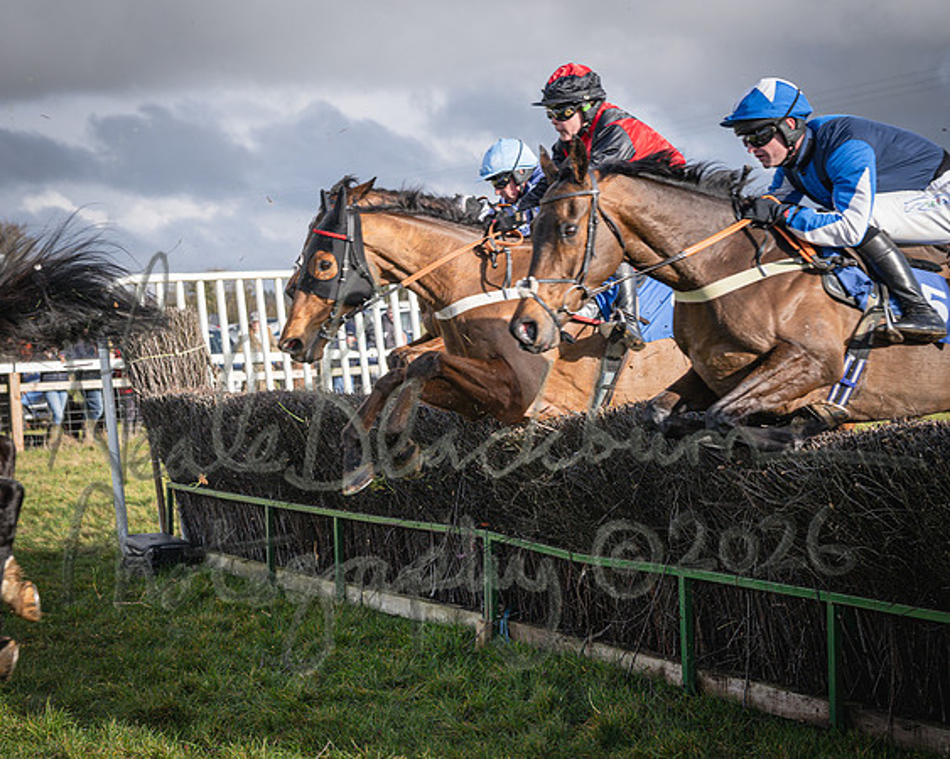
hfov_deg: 22.6
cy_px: 380
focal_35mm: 83
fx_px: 2336
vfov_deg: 18.5
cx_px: 171
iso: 200
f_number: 4
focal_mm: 54
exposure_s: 1/1250
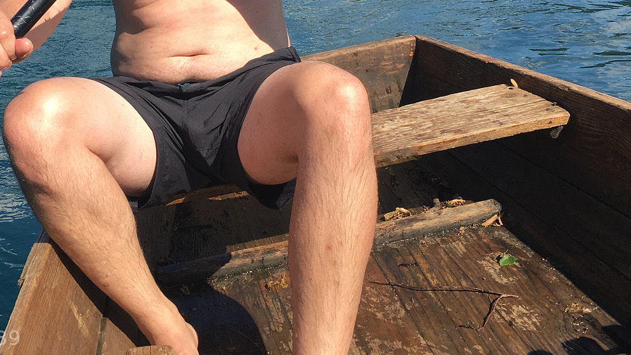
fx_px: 887
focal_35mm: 53
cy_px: -7
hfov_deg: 38.7
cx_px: 203
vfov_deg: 21.8
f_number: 2.2
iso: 25
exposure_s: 1/986
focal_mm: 4.15
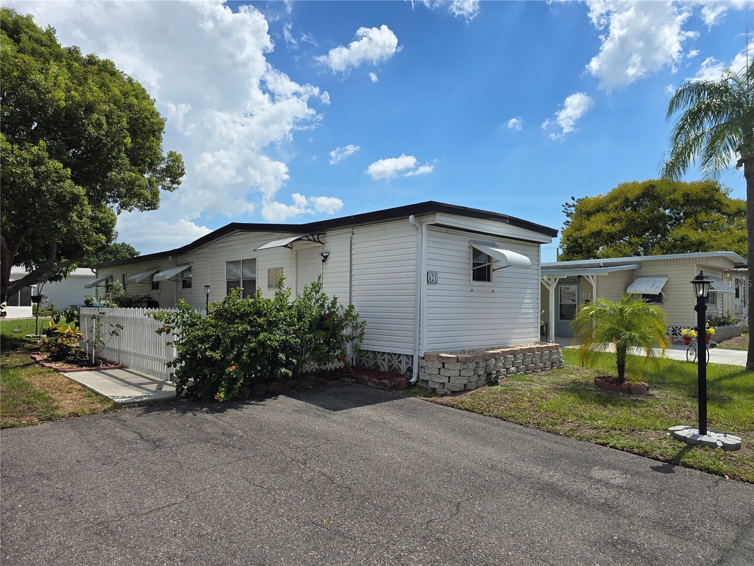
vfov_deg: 58.9
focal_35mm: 23
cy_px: 283
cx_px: 377
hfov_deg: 73.9
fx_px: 501
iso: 12
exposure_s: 1/1286
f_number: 1.7
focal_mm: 6.3
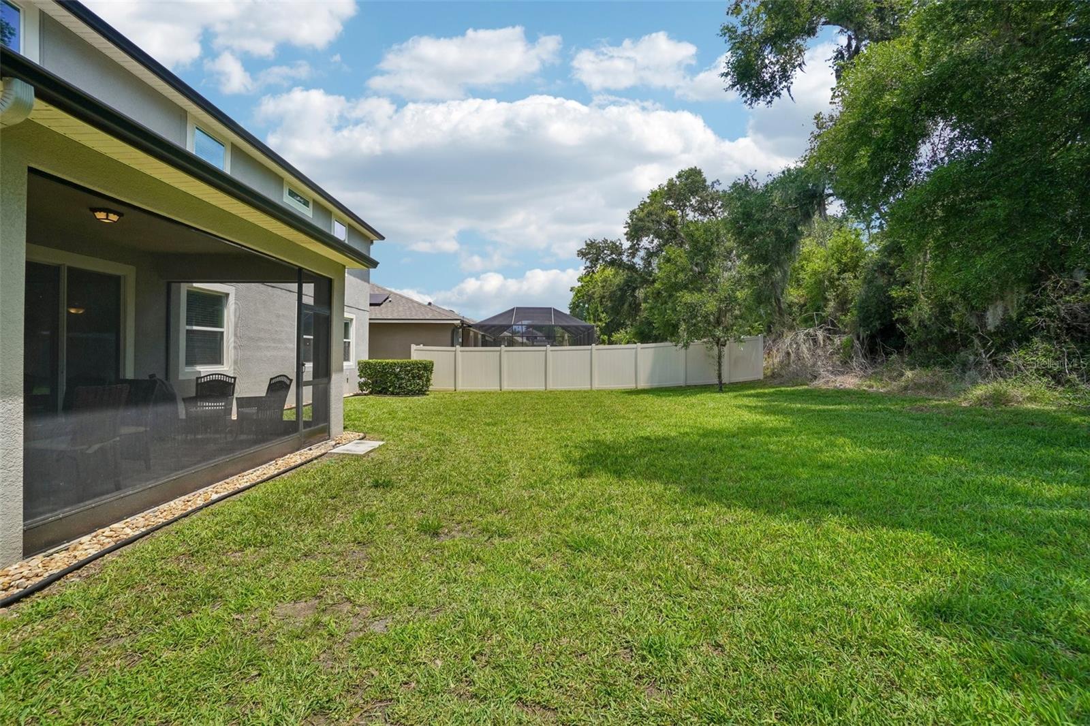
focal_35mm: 15
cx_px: 545
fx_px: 454
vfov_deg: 77.3
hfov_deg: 100.4
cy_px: 363
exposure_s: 1/200
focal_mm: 10
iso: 100
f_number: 8
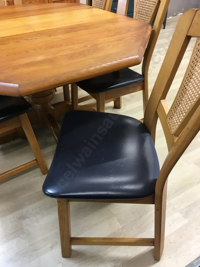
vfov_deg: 61.7
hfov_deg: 48.2
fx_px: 223
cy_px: 134
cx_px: 100
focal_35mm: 29
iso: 80
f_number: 2.2
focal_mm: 4.15
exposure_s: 1/17
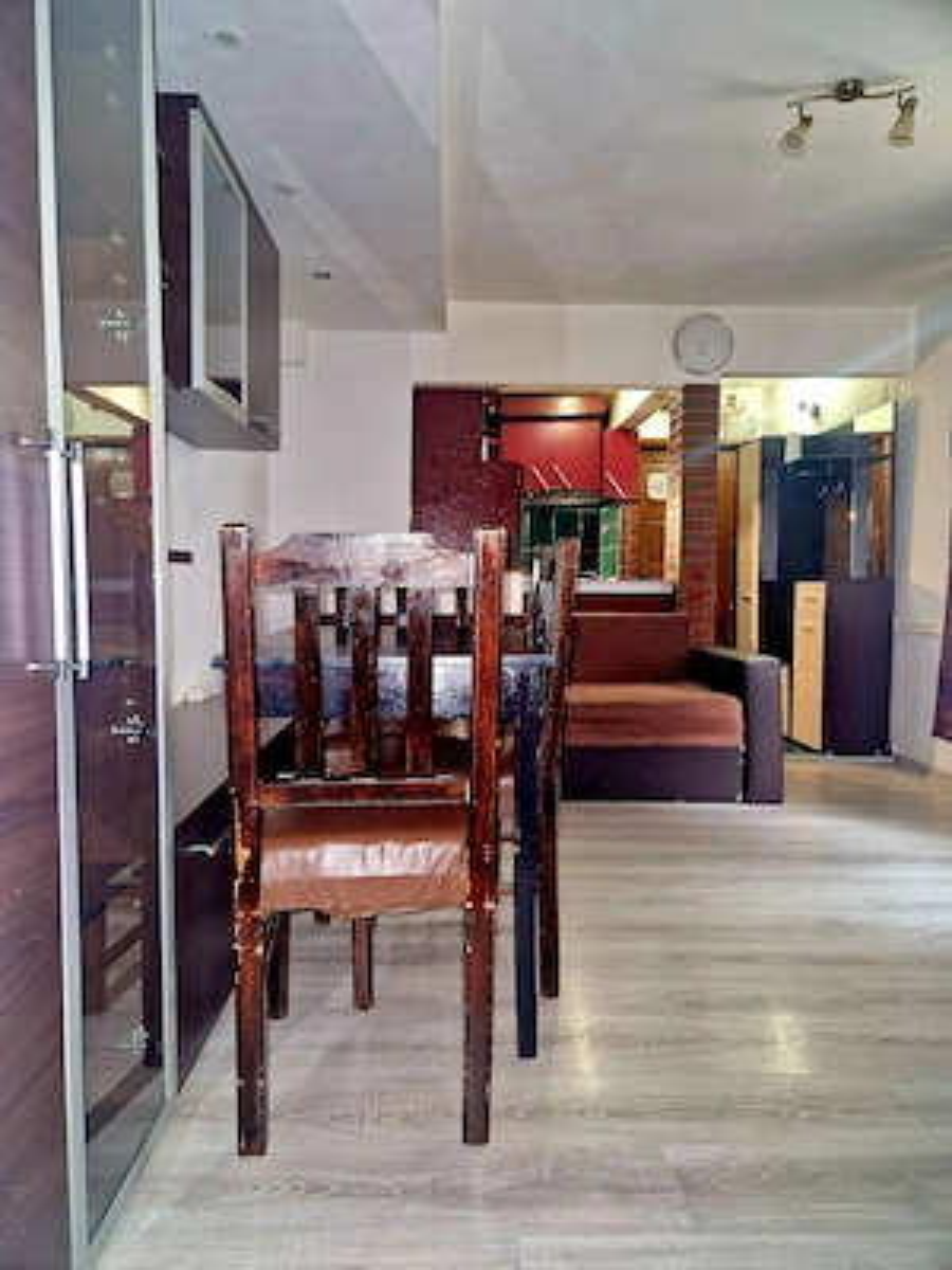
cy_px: 635
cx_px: 476
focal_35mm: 23
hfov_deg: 58.9
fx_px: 843
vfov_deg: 73.9
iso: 160
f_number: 1.8
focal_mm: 5.4
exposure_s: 1/10
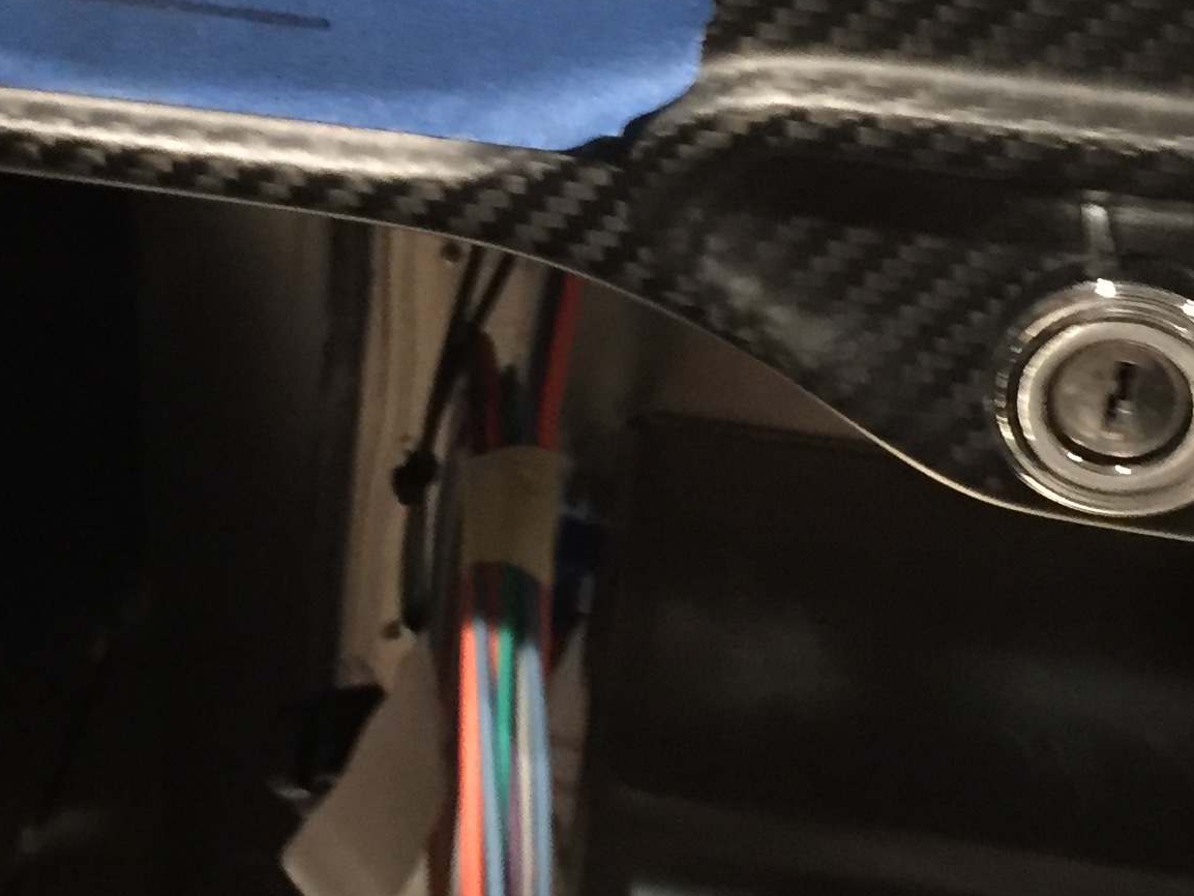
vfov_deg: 17.7
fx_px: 2829
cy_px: 46
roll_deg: +0.5
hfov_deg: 23.7
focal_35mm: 82
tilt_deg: -35.7
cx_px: 385
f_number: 2.2
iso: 500
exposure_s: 1/15
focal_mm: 4.15
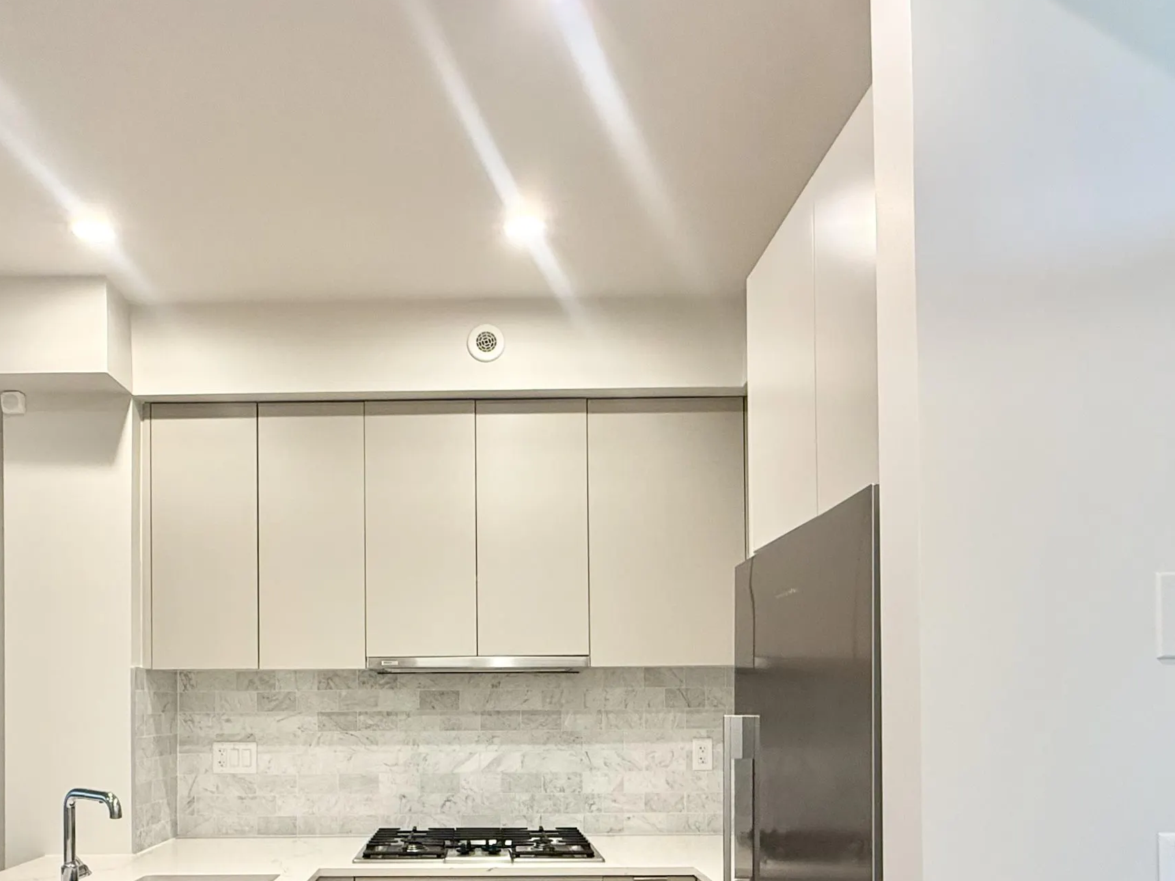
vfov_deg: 50.4
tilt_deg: -1.5
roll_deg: +0.2
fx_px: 849
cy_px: 743
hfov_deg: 68.7
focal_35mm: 25
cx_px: 466
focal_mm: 2.22
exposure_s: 1/60
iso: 200
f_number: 2.2
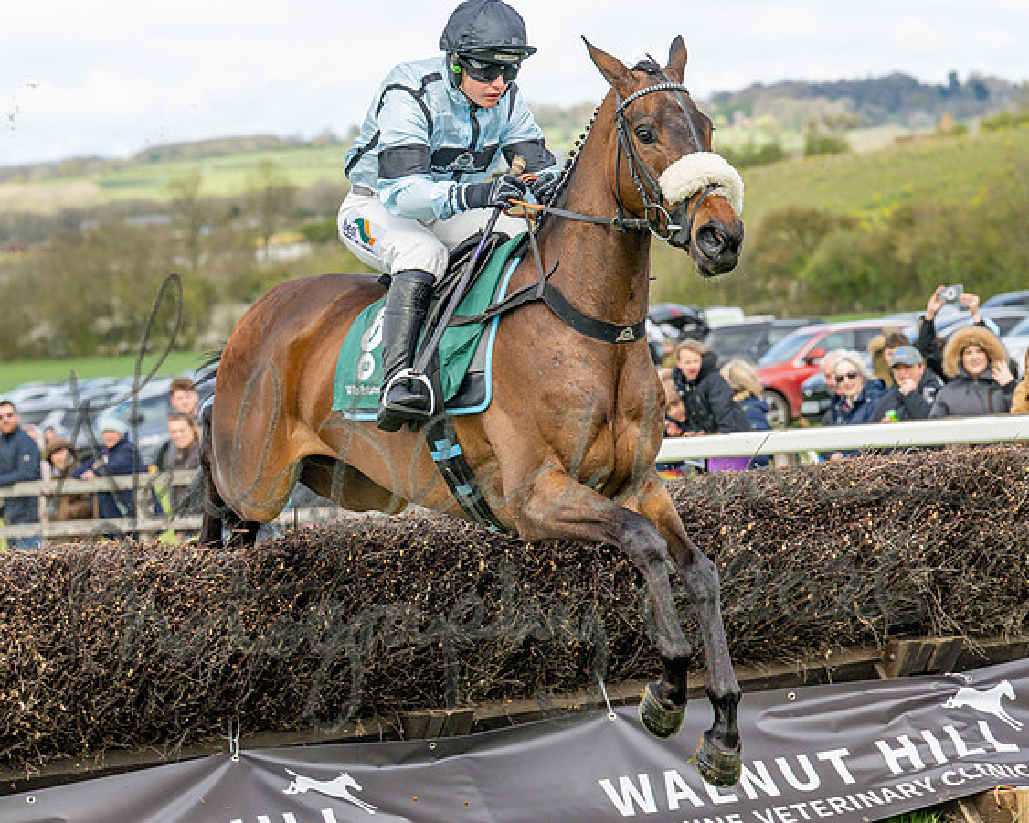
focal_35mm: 160
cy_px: 414
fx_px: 4871
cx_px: 520
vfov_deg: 9.7
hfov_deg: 12.1
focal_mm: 94
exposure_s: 1/1250
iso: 400
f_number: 4.5
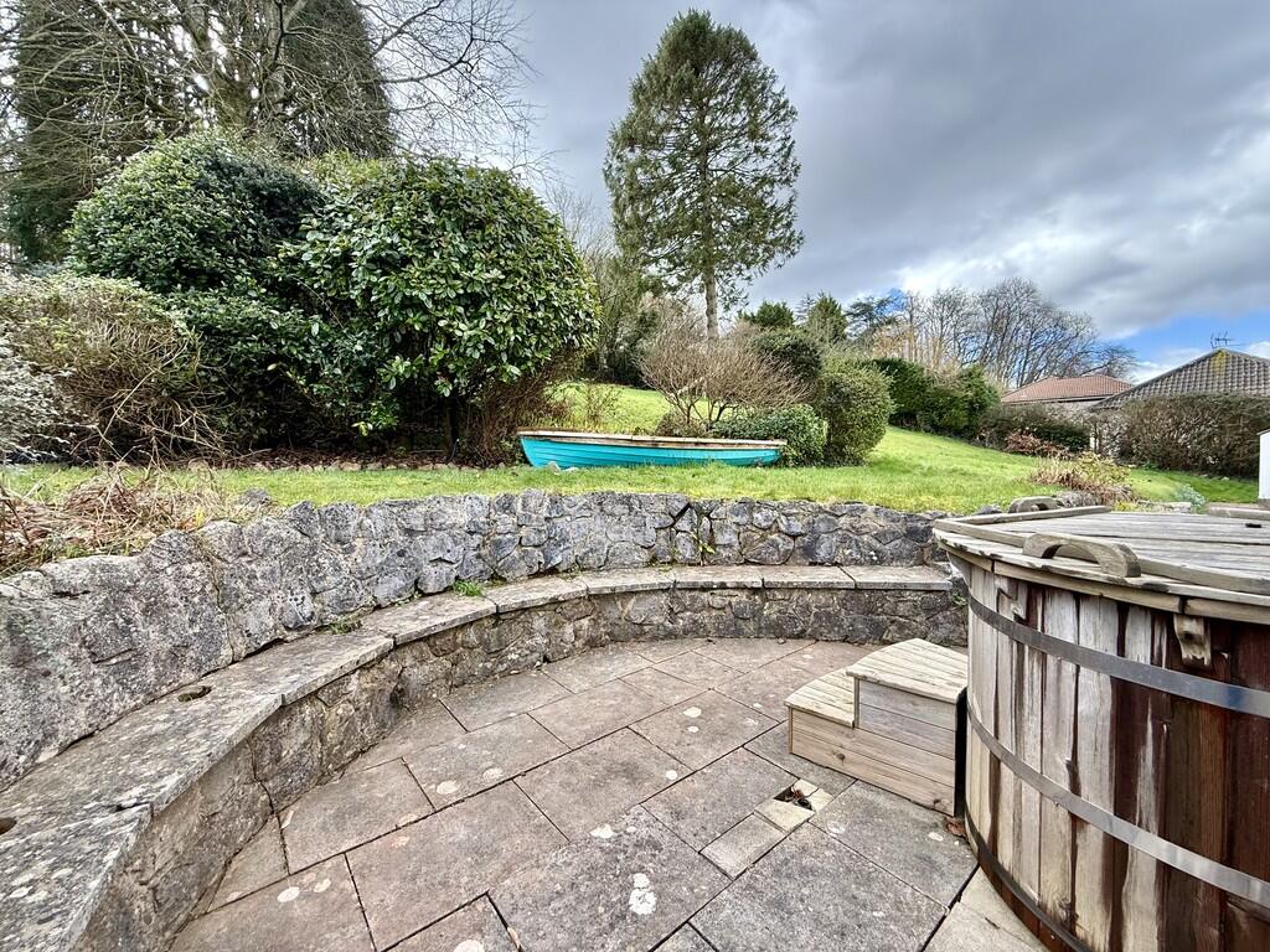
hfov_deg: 102.1
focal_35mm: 14
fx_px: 514
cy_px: 476
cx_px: 635
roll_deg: +1.0
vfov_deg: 85.7
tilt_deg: -1.5
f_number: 2.2
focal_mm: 2.22
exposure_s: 1/269
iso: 64
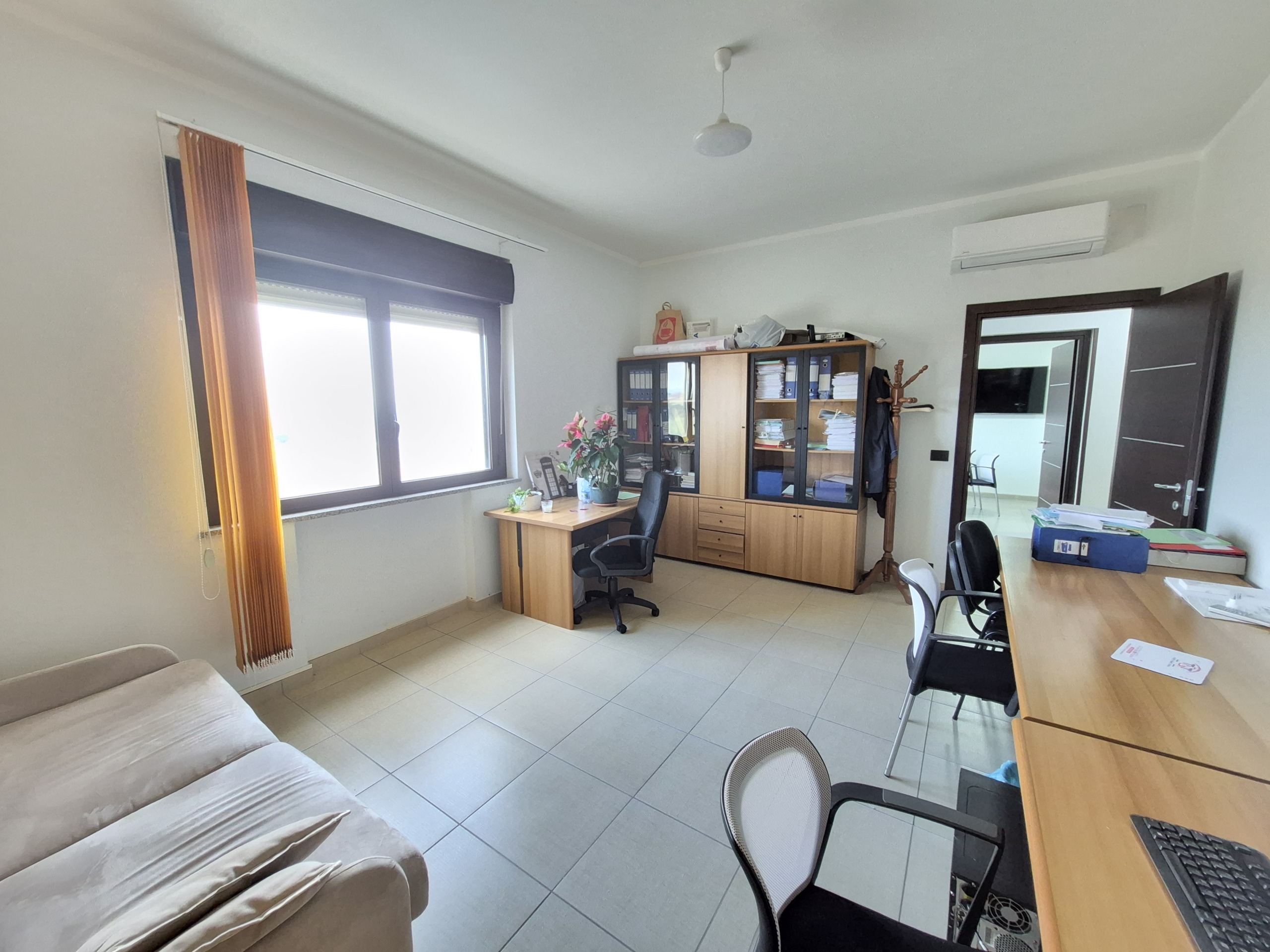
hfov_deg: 106.2
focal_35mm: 13
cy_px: 476
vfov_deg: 89.9
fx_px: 477
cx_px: 635
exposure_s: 1/50
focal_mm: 1.74
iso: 800
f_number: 2.2
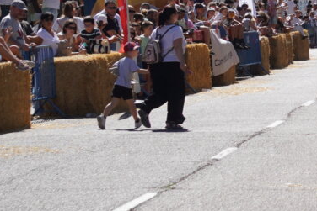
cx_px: 491
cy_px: 15
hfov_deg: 7.2
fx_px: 2473
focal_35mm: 281
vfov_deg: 4.9
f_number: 5
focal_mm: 55
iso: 100
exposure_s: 1/640
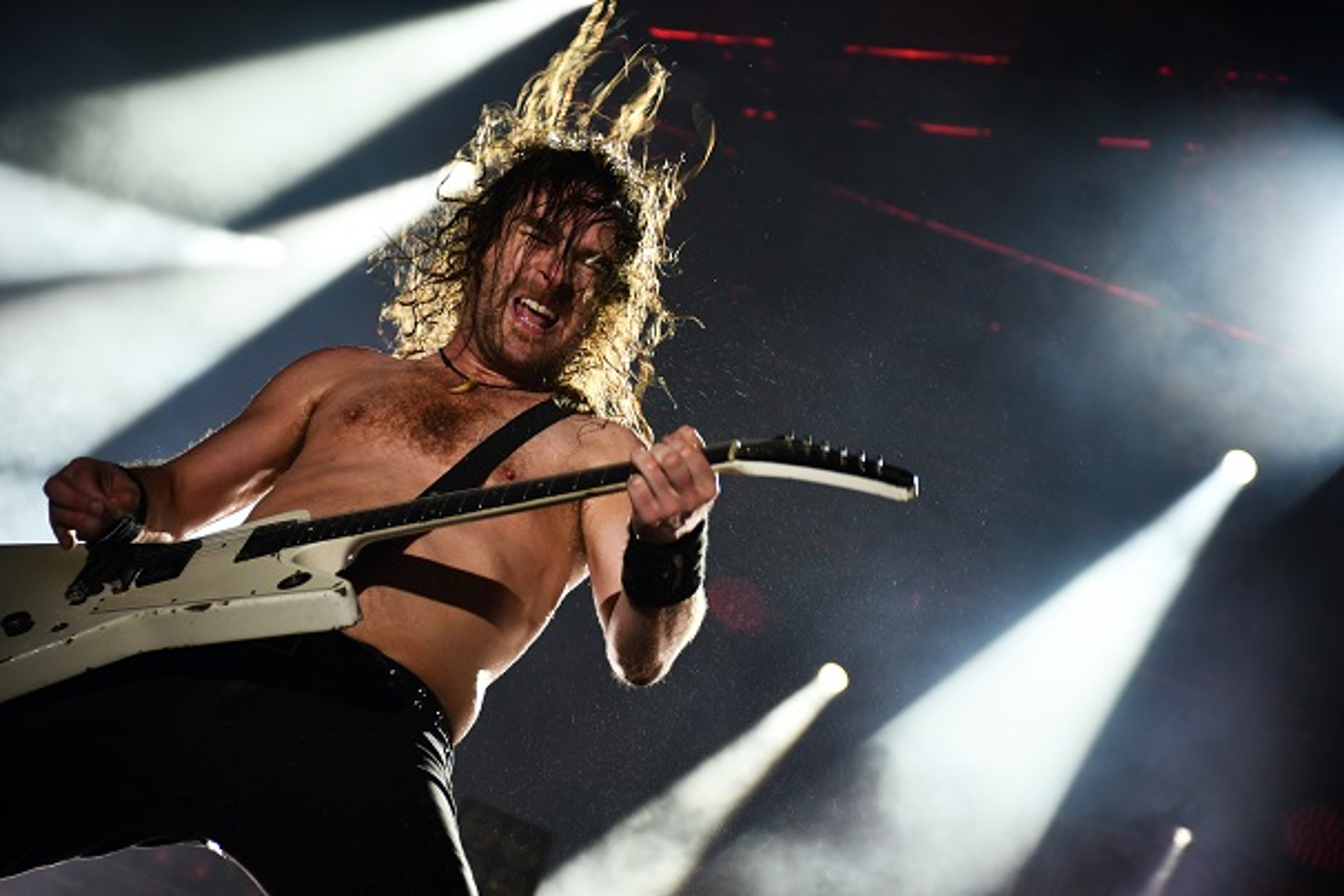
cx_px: 672
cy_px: 448
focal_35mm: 99
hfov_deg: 20.6
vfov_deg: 13.8
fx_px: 3696
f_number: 5.6
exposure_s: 1/250
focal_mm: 66
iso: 320
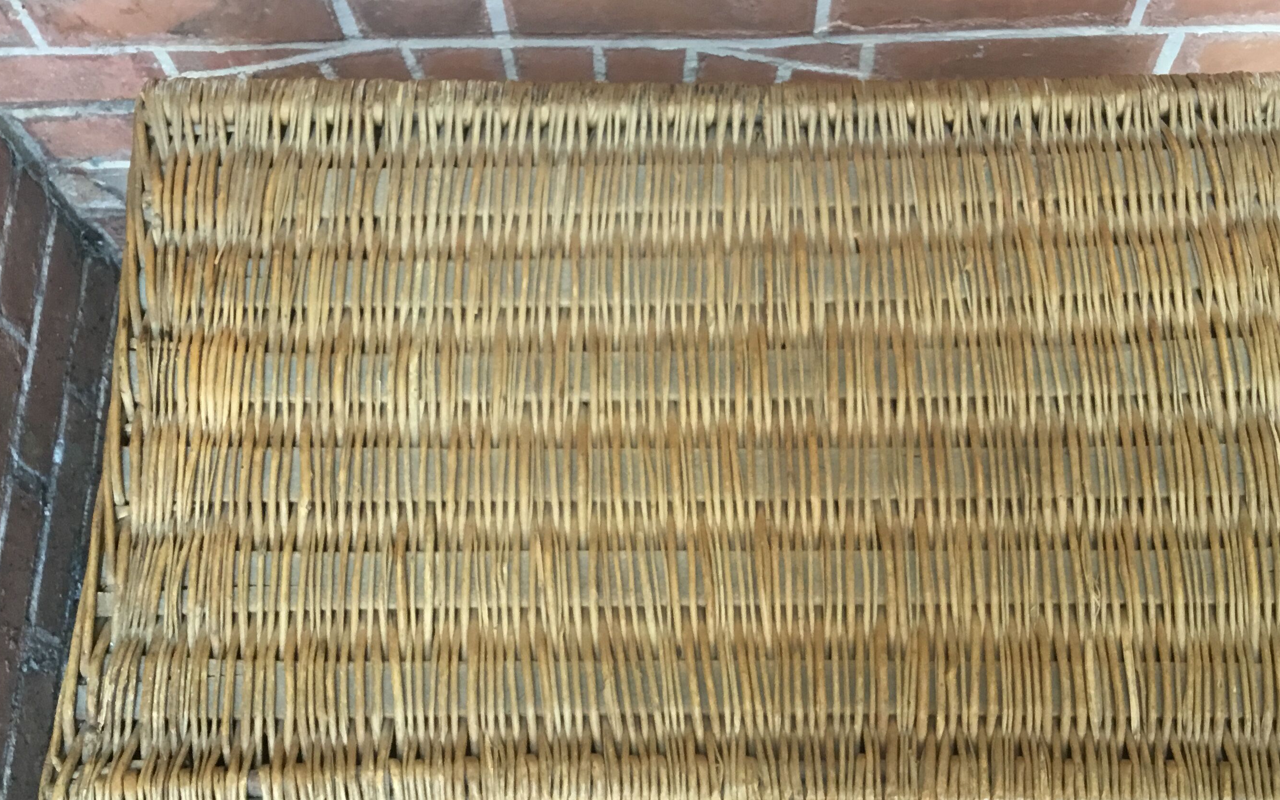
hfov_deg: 49.1
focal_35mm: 40
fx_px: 1395
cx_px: 742
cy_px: 469
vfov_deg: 31.9
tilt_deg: -69.6
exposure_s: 1/33
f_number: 2.4
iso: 50
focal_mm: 3.3
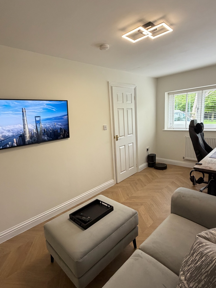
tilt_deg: -11.2
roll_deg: +4.2
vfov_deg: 84.6
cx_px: 102
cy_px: 148
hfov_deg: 68.6
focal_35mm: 19
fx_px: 158
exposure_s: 1/120
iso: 250
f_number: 2.2
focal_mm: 2.22
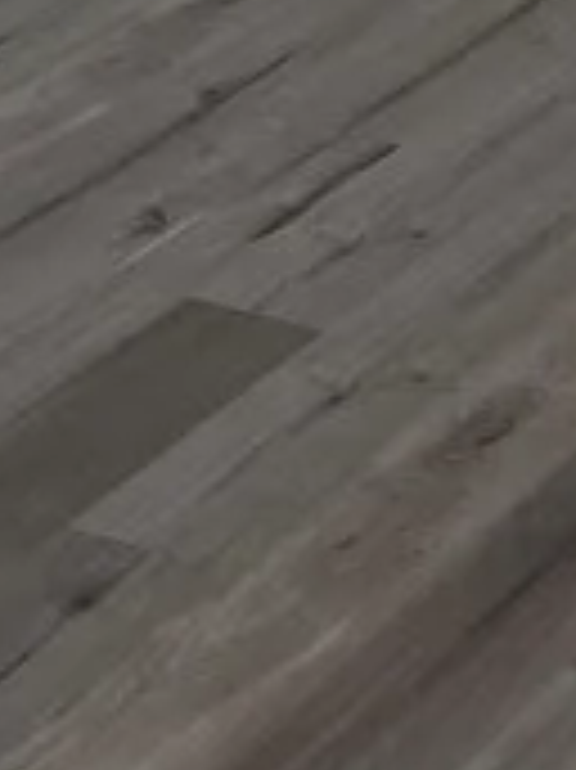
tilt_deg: -3.5
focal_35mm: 156
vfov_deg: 10.8
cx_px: 832
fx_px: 3465
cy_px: -1081
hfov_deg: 9.3
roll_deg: +1.1
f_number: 1.6
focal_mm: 4.2
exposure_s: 1/120
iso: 64
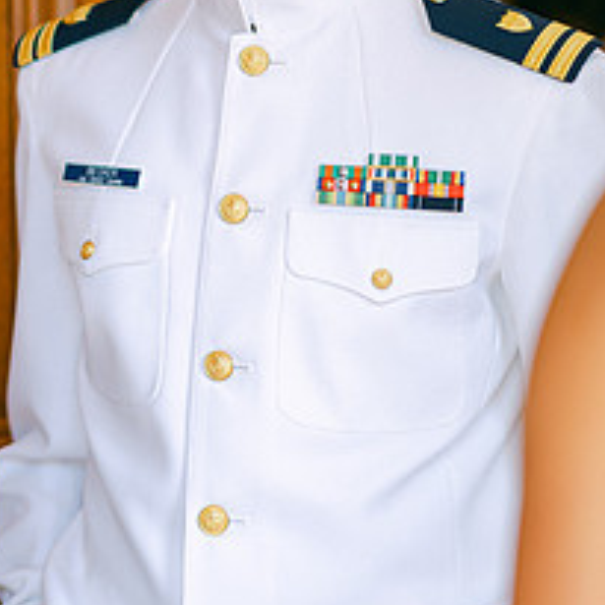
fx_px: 4034
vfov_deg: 8.6
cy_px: 128
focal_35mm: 204
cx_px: -177
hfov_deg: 8.5
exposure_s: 1/125
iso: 64
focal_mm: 85
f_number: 1.8
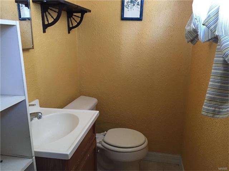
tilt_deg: -13.3
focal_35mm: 29
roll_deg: +0.3
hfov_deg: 61.7
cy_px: 86
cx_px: 114
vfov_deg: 48.2
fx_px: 192
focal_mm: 4.15
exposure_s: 1/30
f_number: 2.2
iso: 250
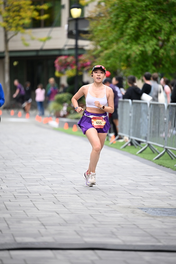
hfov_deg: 7.6
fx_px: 1319
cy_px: 132
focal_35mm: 180
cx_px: 88
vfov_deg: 11.4
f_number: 2.8
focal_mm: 180
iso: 800
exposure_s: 1/2000
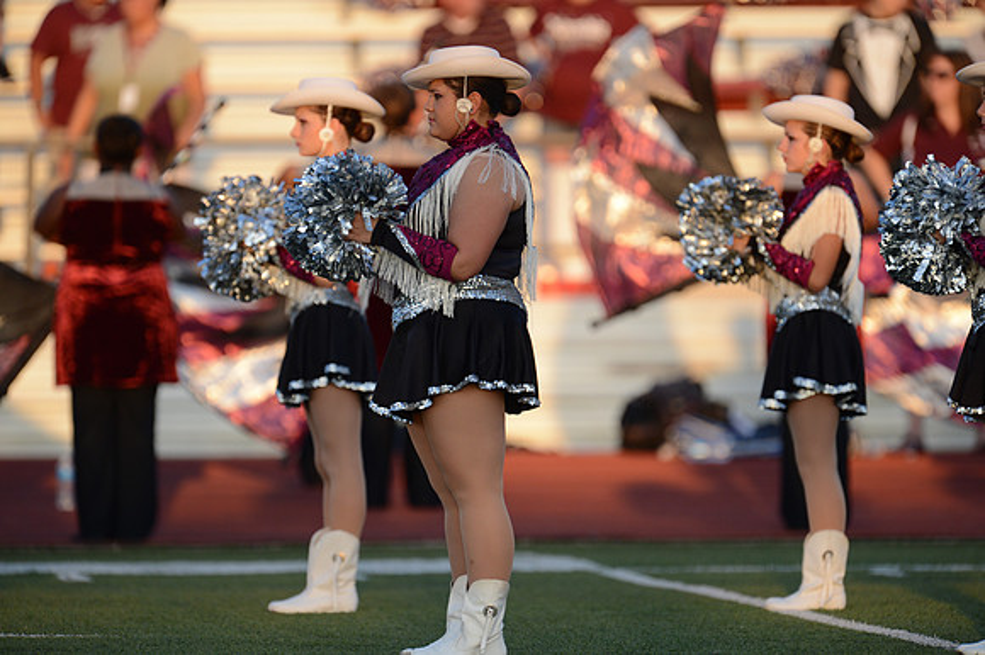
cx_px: 492
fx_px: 15039
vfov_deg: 2.5
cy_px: 328
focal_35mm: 550
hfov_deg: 3.8
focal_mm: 550
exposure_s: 1/1600
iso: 800
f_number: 4
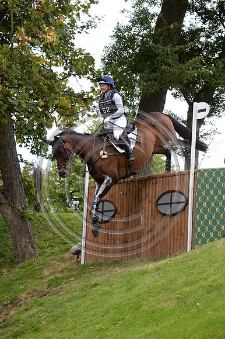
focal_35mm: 130
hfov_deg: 10.5
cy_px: 170
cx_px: 112
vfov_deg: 15.8
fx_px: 1220
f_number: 5.6
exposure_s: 1/800
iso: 1250
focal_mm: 130
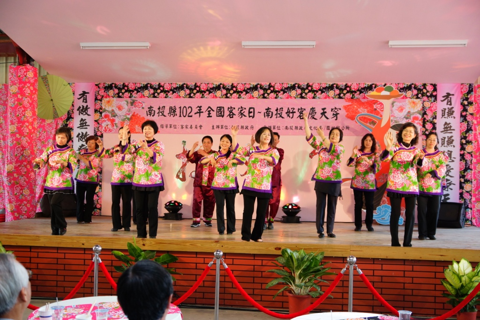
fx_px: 560
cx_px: 240
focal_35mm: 42
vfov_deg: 31.9
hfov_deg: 46.4
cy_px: 160
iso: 400
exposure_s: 1/160
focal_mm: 28
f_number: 2.8
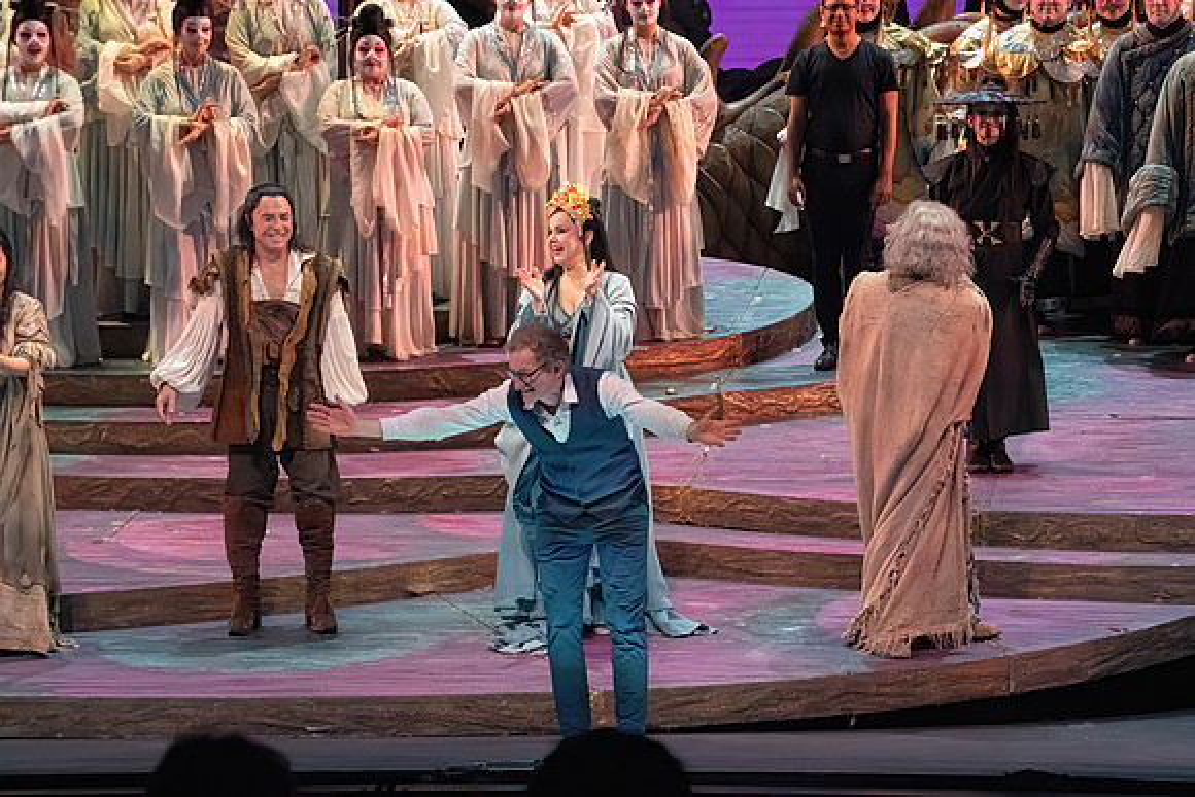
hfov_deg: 10.3
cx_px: 598
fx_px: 6640
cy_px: 398
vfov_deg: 6.9
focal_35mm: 200
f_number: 10
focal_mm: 200
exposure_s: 1/1000
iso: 20000
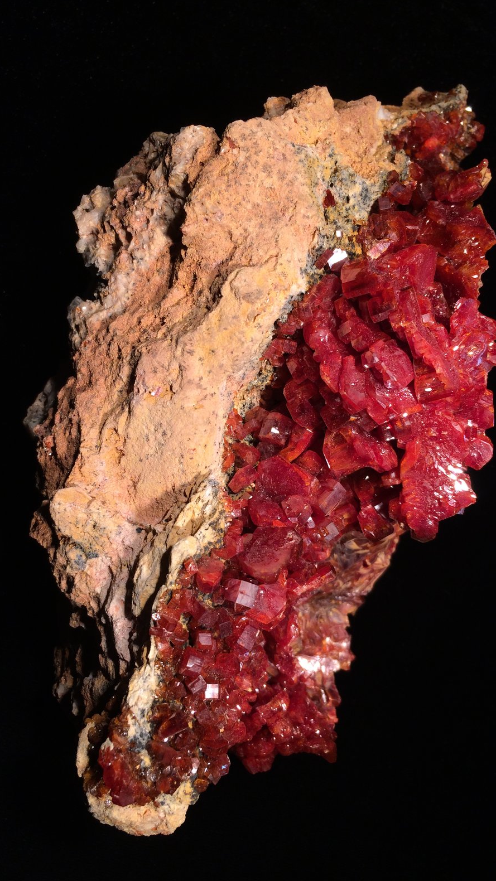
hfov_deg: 36.7
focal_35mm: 32
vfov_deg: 61.0
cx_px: 234
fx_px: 748
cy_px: 444
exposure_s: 1/120
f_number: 2.2
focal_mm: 4.15
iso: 32
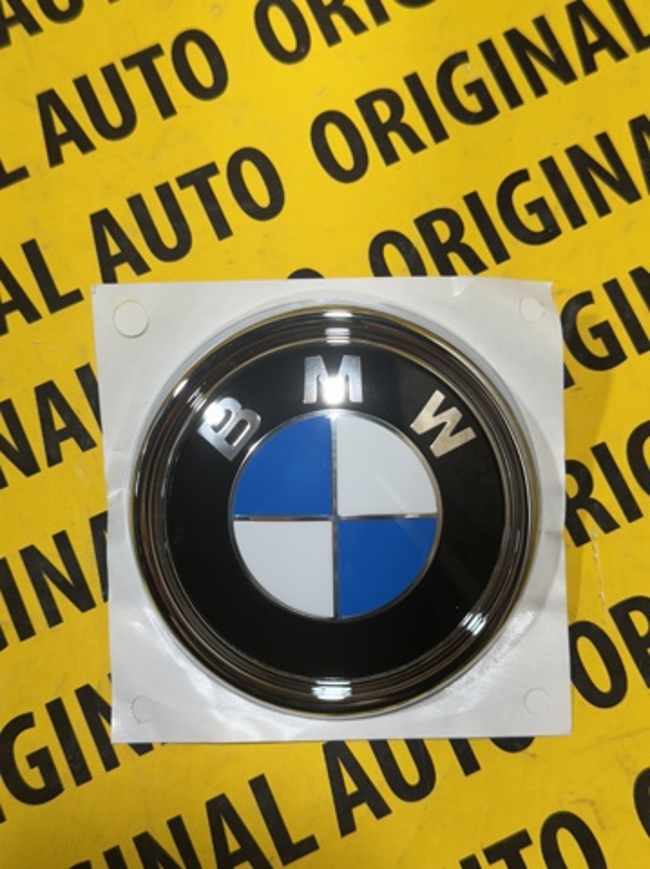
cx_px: 325
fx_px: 1204
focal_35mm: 48
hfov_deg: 30.2
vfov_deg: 39.7
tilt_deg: -77.9
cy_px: 434
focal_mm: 6.76
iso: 50
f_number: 1.78
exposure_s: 1/121
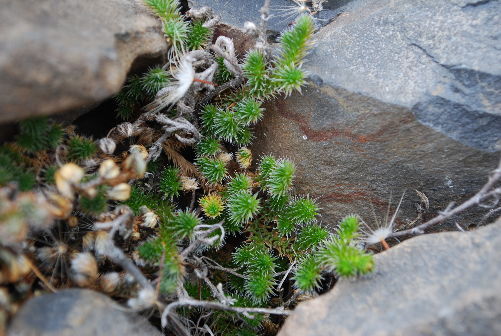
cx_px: 250
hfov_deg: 24.6
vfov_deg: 16.6
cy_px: 168
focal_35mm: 82
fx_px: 1150
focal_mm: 55
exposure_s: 1/60
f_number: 8
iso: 100
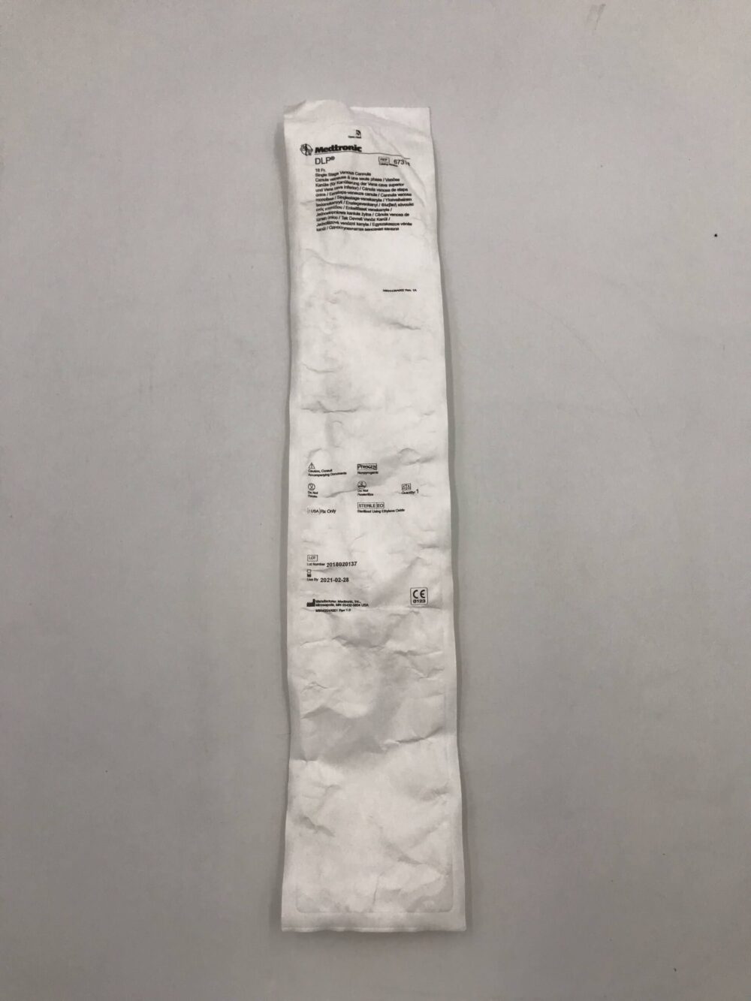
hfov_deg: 49.8
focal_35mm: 28
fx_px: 810
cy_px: 500
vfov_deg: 63.4
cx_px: 376
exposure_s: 1/120
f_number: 1.8
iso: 40
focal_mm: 3.99
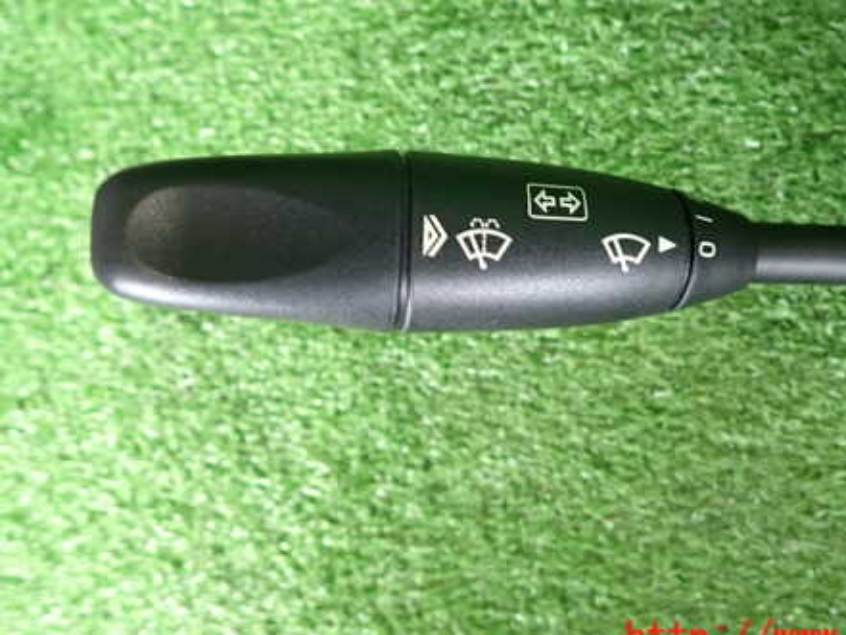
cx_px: 483
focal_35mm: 34
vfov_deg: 41.5
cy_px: 232
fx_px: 831
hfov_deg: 53.8
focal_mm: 4.5
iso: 250
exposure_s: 1/30
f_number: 2
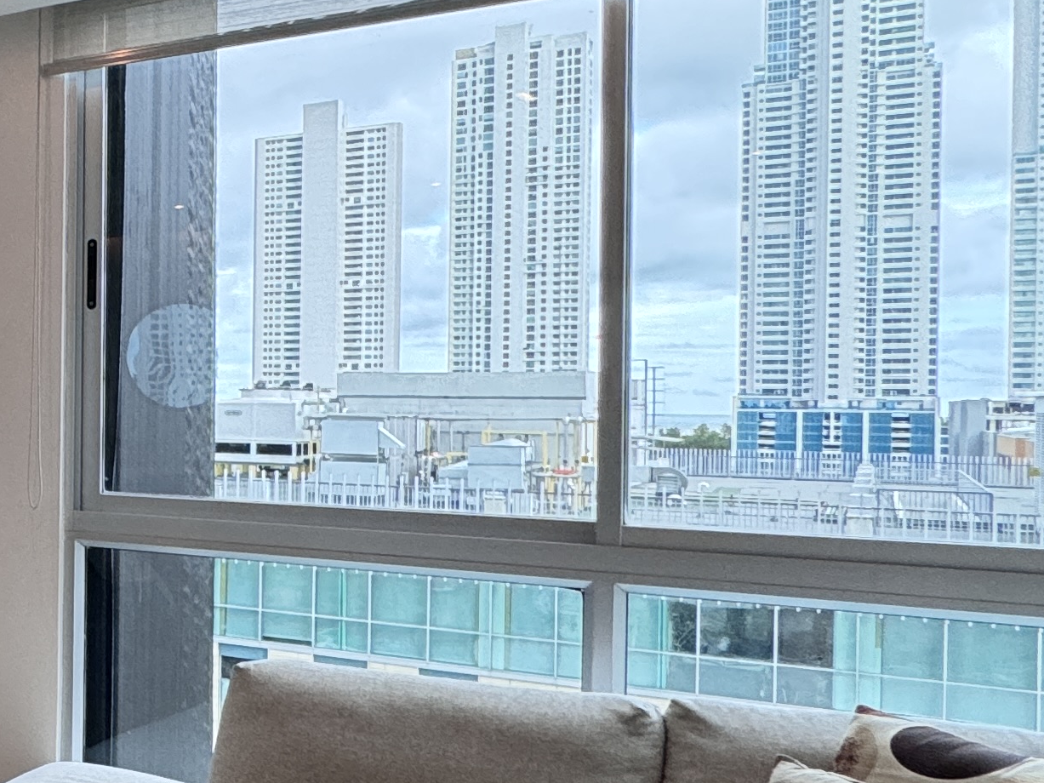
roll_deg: -0.2
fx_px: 1387
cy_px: 403
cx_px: -536
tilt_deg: +0.3
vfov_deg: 31.5
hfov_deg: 27.6
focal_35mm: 46
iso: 160
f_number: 2.2
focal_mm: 2.22
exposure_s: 1/120
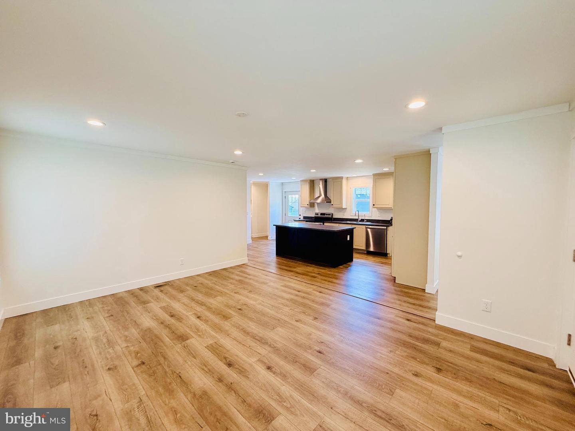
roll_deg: +0.0
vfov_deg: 85.7
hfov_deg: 102.1
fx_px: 233
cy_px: 216
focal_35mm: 14
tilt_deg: -3.1
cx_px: 288
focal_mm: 2.22
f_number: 2.2
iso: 250
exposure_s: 1/120
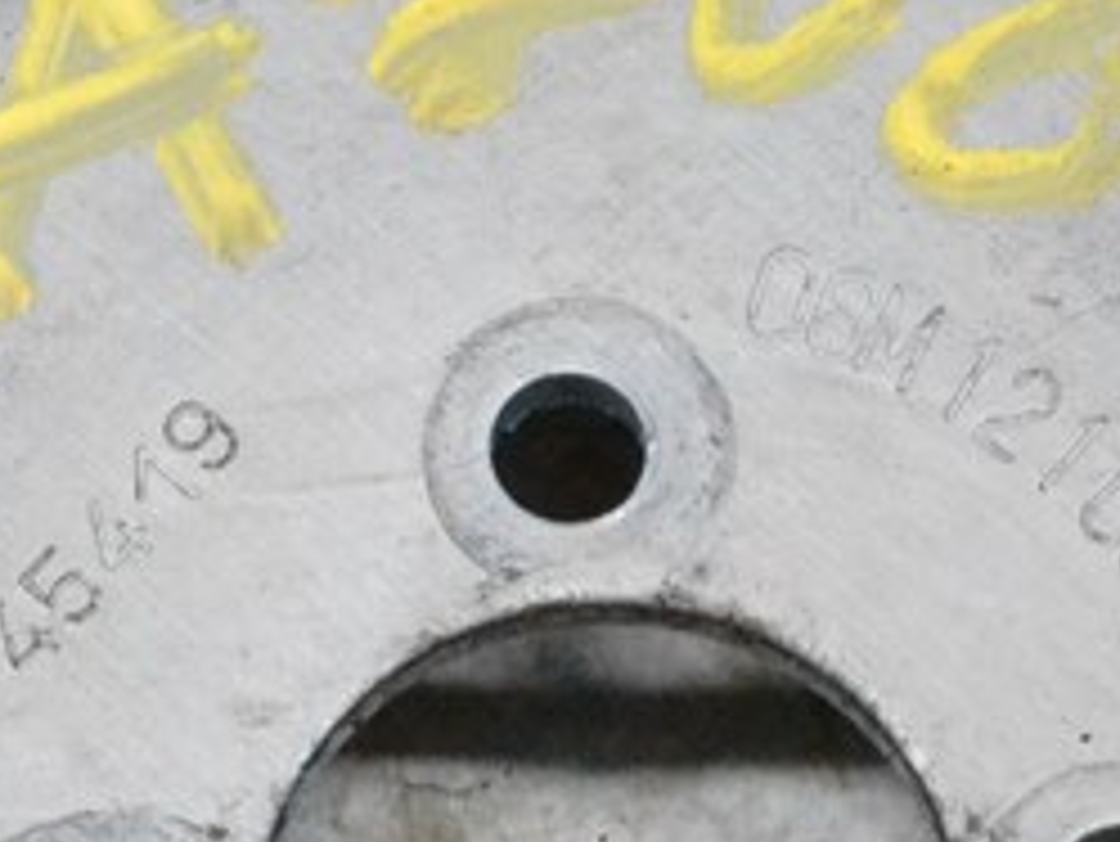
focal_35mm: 190
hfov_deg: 10.4
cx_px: 661
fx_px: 6150
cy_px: 921
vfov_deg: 7.8
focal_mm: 32
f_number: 10
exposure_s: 1/125
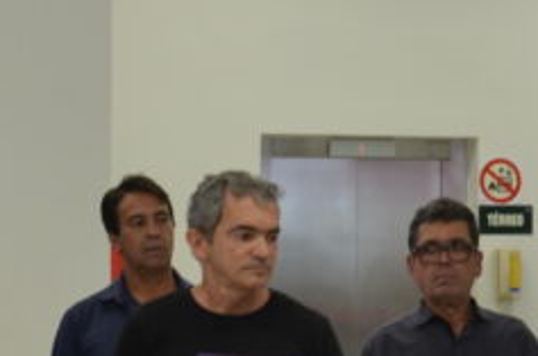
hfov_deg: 10.9
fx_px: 2806
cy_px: 404
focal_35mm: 188
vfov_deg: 7.2
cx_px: 322
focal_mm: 29
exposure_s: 1/60
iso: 500
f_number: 4.5
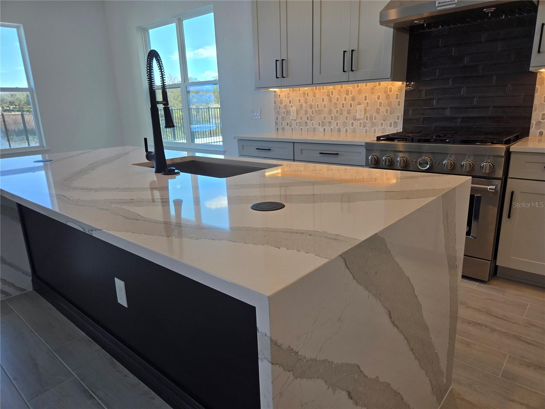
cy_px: 204
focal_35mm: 23
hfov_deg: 73.9
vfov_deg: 58.9
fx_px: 362
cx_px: 272
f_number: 1.8
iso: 25
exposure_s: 1/156
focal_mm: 5.4
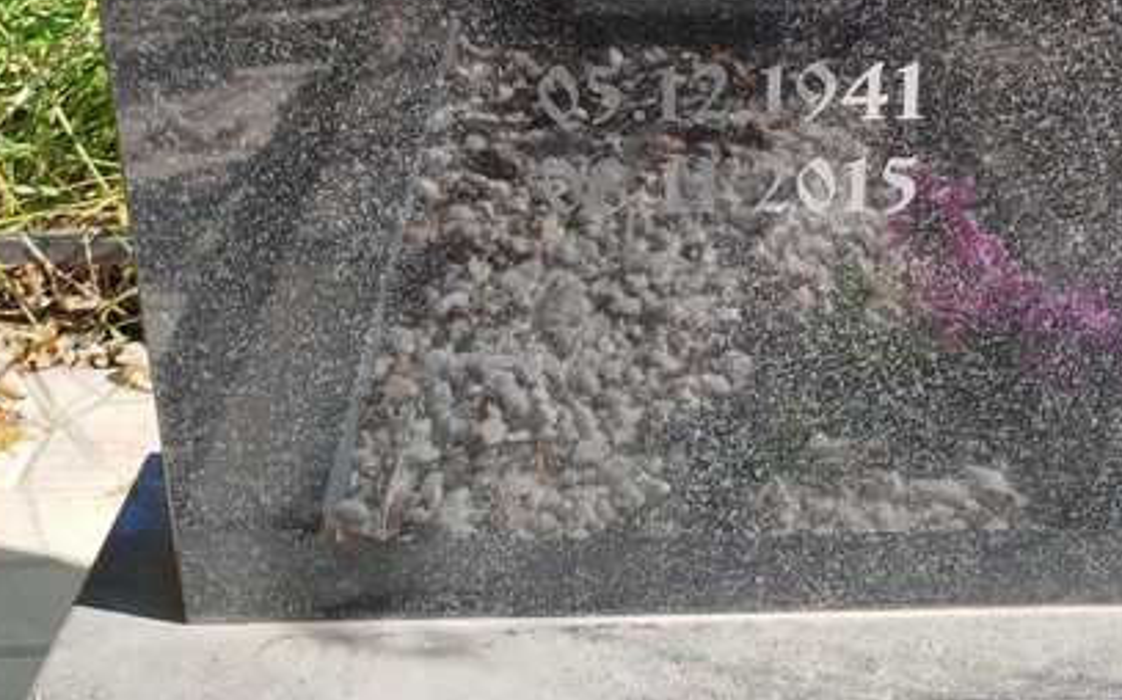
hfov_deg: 40.3
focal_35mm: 50
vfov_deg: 24.5
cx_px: 623
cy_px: -11
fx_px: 1528
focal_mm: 5.31
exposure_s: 1/425
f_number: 1.7
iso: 50
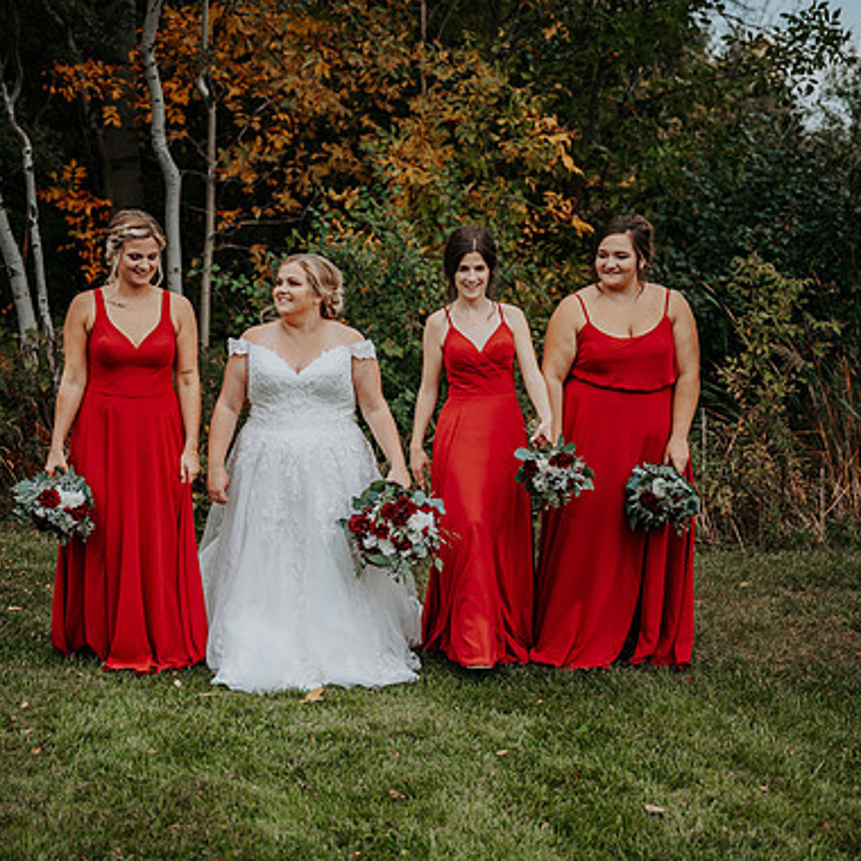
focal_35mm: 61
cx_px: 358
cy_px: 433
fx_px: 1717
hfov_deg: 28.1
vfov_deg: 28.2
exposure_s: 1/1000
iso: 200
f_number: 2.8
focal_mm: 47
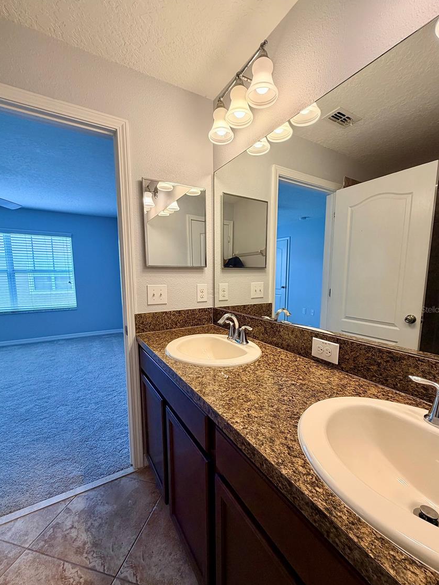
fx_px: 254
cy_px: 309
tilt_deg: -8.1
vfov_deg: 98.1
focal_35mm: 15
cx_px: 223
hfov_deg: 81.7
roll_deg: +0.1
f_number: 2.2
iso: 125
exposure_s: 1/120
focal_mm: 2.22
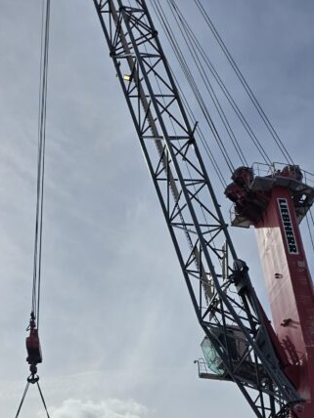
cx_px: 116
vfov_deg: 30.9
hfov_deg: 26.5
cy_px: 468
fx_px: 665
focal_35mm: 55
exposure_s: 1/7944
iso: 20
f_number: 1.7
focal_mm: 6.3
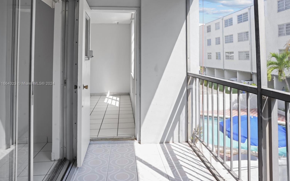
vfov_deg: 49.2
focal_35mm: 25
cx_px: 144
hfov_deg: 72.5
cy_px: 84
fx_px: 198
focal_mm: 24
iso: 250
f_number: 13
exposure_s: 1/40
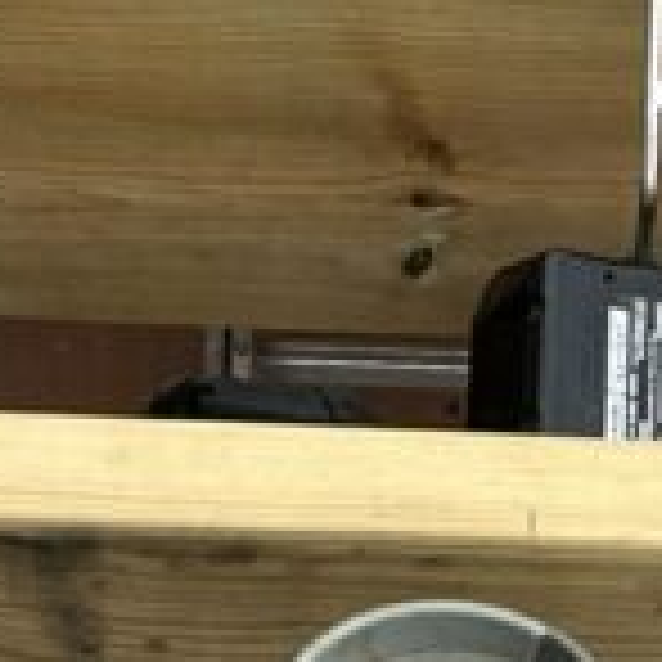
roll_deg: -0.5
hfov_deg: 9.3
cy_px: -1045
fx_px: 4068
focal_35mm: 188
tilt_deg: -16.5
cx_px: 293
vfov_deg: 8.4
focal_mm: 5.7
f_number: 1.5
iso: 50
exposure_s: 1/1361
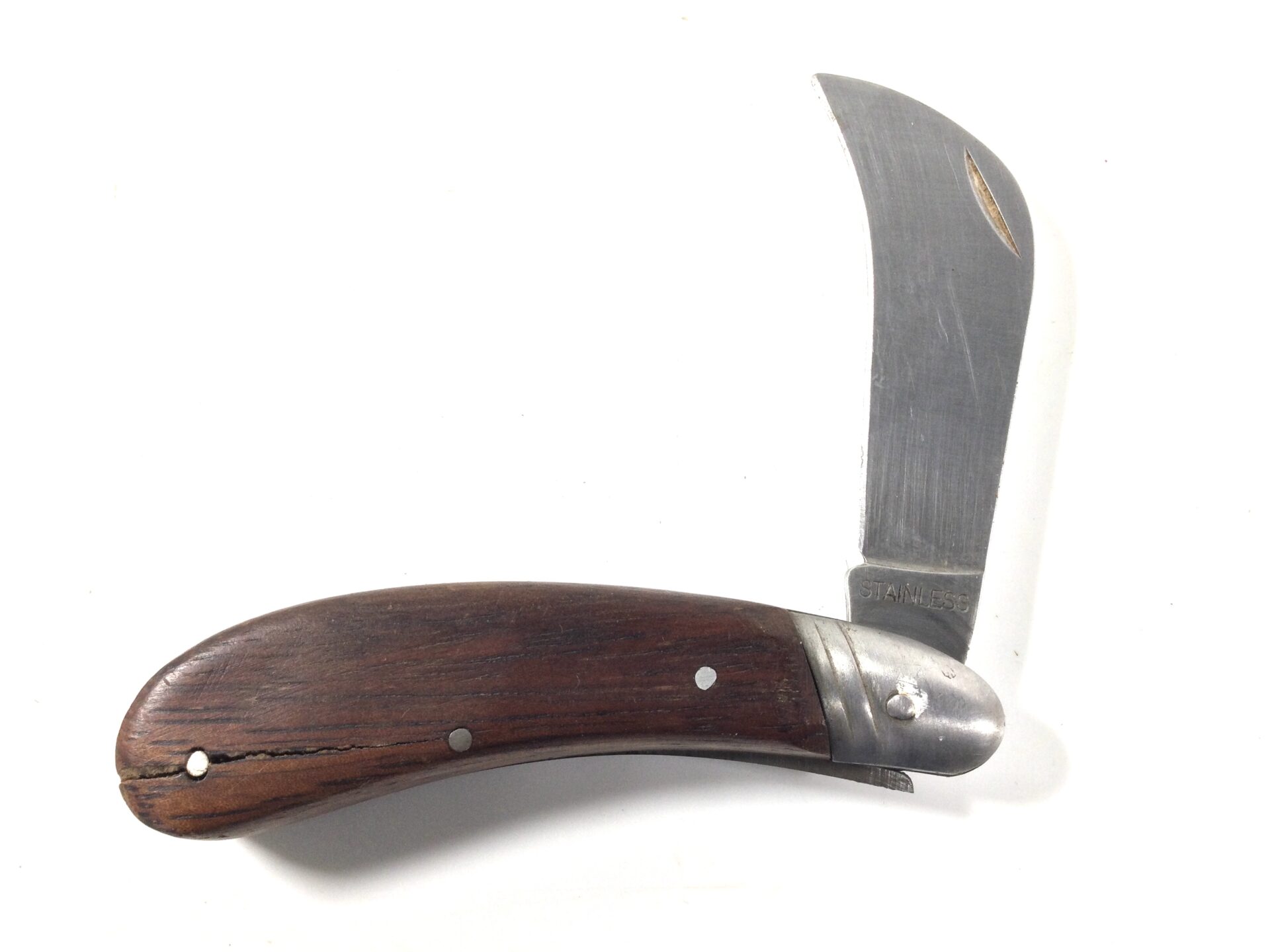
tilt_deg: -78.8
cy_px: 476
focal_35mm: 31
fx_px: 1137
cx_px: 635
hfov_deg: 58.4
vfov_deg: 45.4
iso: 25
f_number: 2.4
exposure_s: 1/50
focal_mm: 3.3
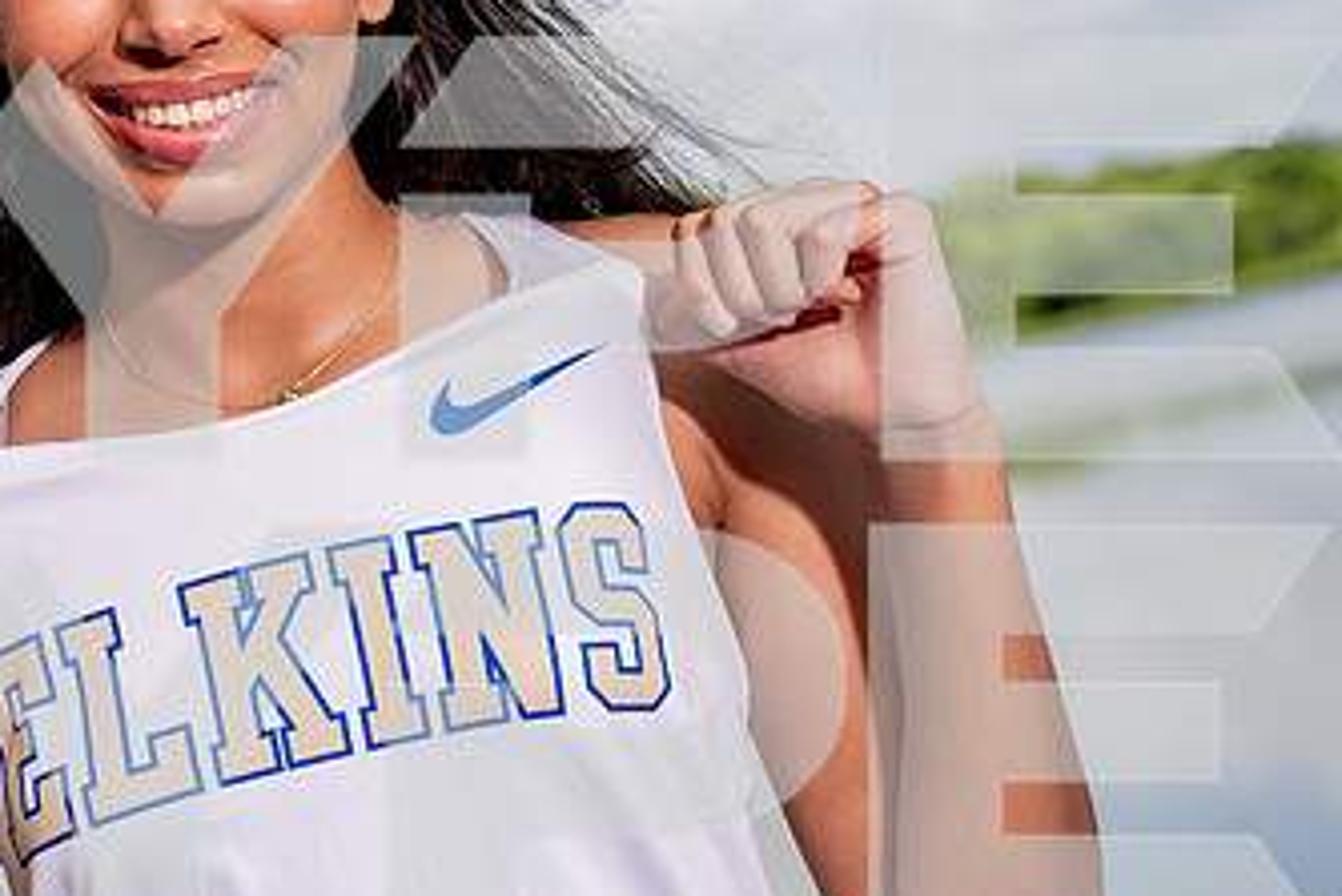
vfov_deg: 12.1
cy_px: 251
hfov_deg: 18.0
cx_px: 321
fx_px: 4214
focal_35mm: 113
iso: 100
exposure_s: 1/640
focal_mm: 65
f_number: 5.6
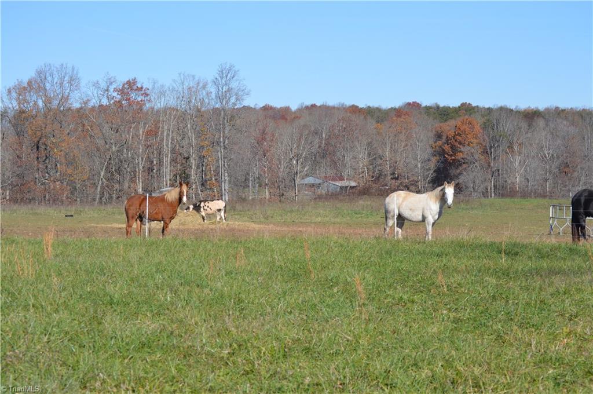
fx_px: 1357
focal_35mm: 82
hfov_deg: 24.6
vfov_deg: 16.5
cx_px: 296
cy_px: 197
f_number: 6.3
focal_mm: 55
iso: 400
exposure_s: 1/1600
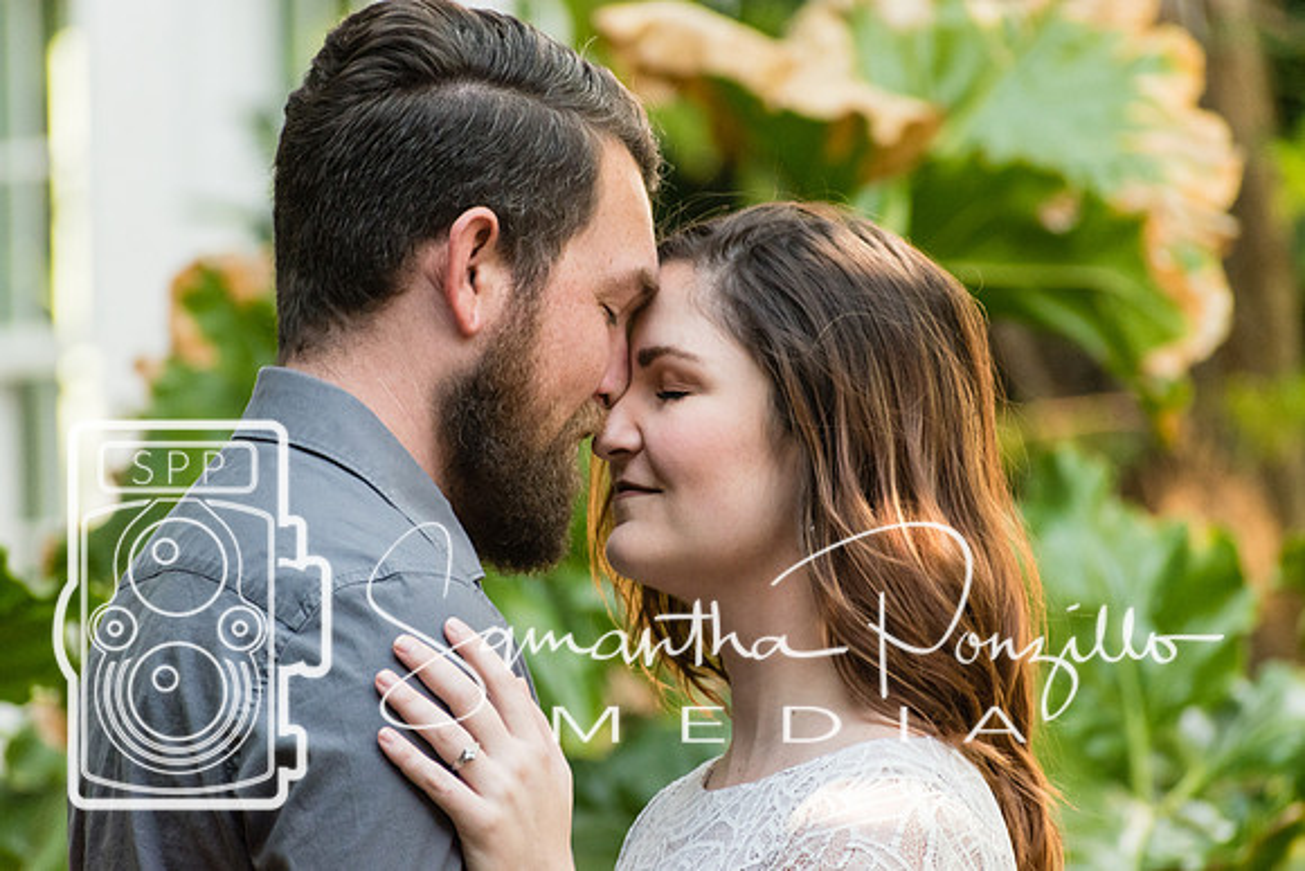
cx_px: 656
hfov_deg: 4.9
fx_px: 15356
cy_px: 436
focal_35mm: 424
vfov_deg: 3.2
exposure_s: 1/500
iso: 1600
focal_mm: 280
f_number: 6.3
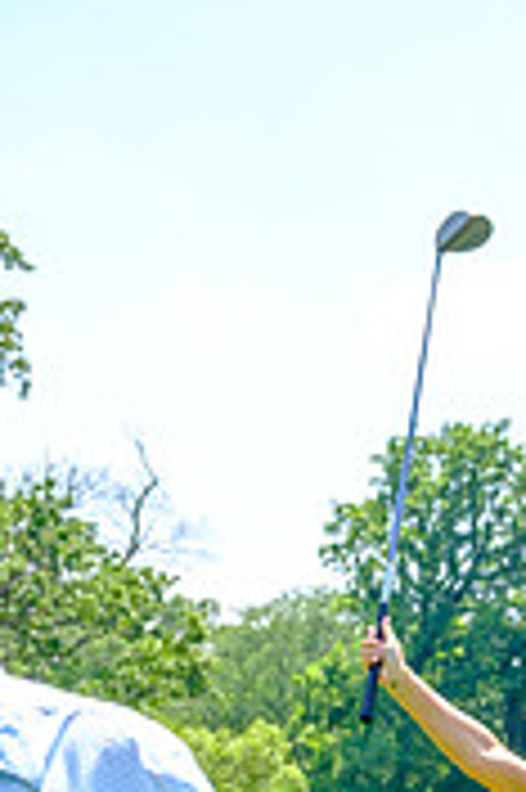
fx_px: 3030
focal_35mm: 138
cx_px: 629
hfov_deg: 9.8
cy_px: 1008
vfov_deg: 14.3
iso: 200
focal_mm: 35.8
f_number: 5
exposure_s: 1/320
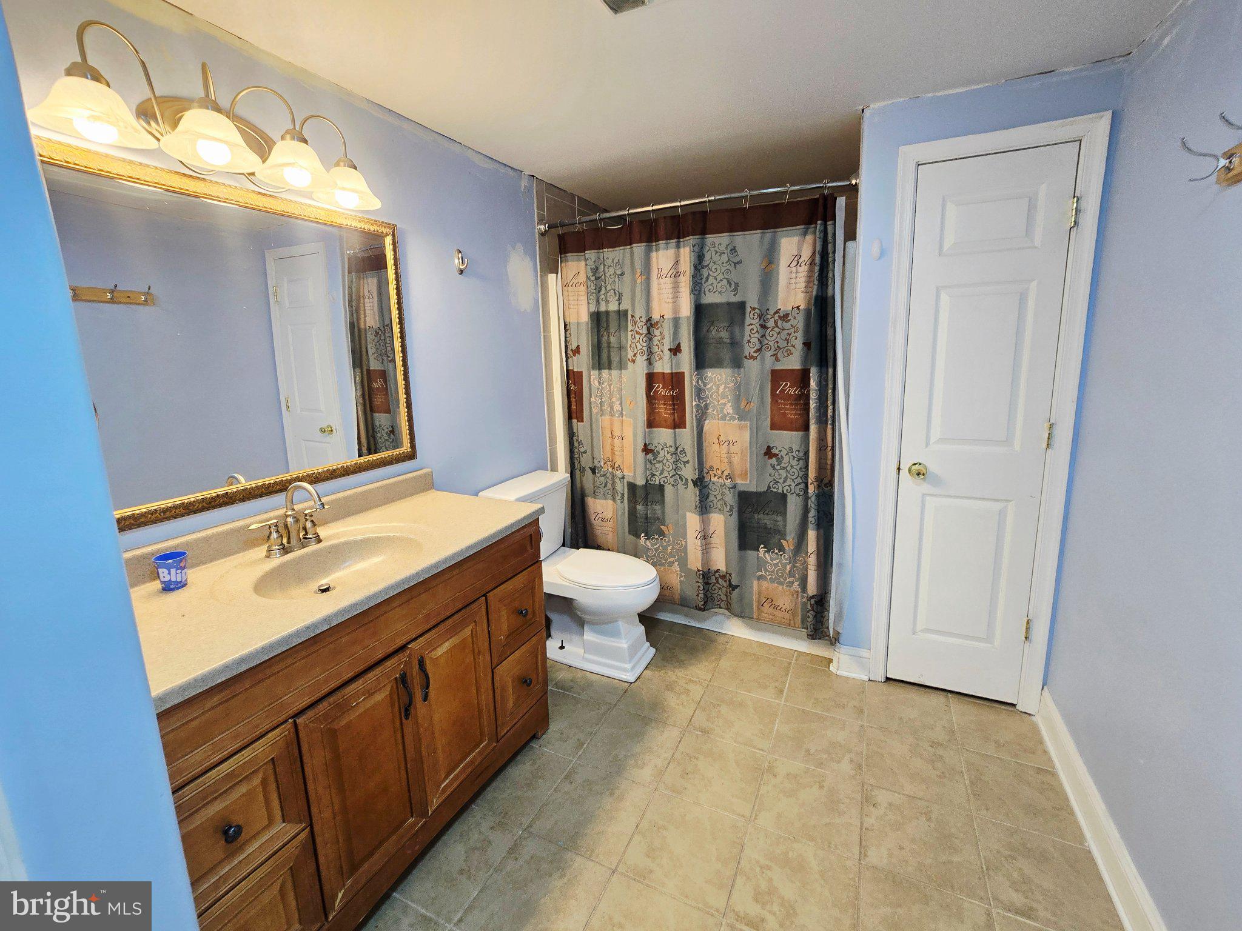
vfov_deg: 89.9
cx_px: 621
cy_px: 466
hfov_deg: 106.2
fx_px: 466
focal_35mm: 13
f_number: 2.2
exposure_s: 1/60.2
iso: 100
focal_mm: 2.2
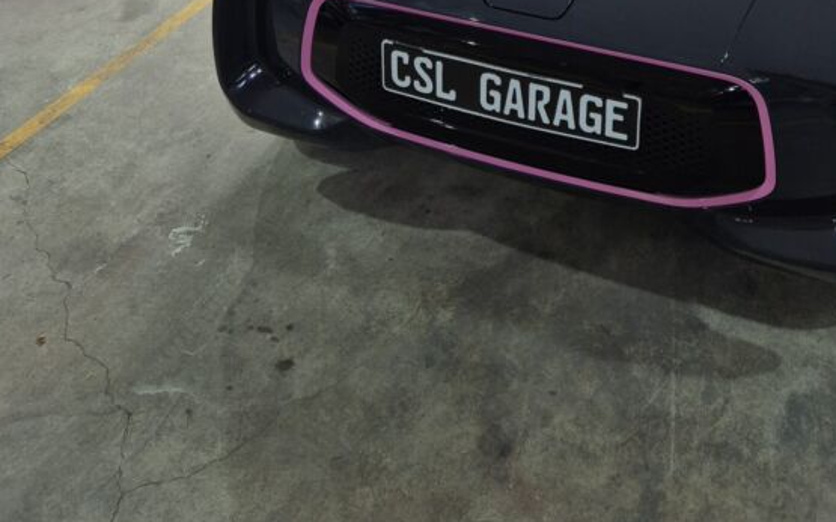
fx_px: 1025
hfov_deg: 43.6
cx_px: 566
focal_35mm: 45
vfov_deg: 24.4
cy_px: -185
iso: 40
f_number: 1.8
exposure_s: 1/100
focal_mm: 5.4
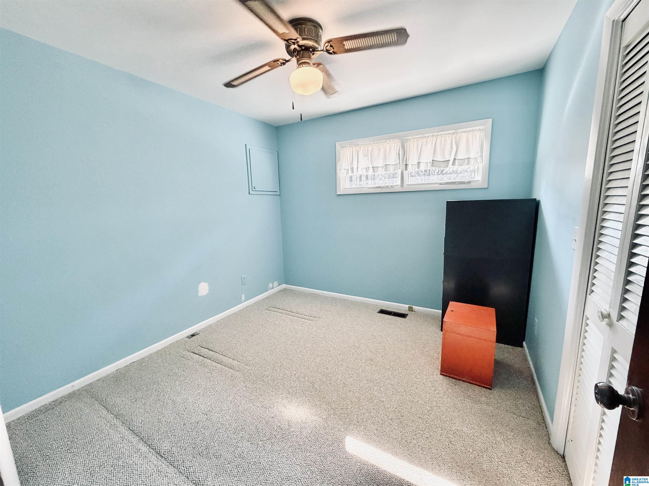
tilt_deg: -8.9
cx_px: 324
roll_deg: +2.5
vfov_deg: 85.7
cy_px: 243
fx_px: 262
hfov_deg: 102.1
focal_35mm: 14
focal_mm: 2.22
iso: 250
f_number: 2.2
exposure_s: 1/120
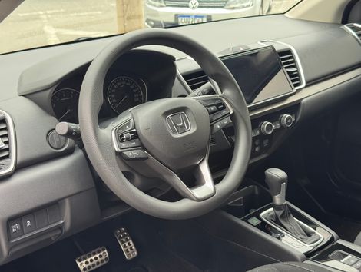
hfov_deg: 39.6
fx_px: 501
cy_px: 136
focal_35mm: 48
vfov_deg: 30.3
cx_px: 180
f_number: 1.78
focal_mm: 6.76
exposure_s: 1/60
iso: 160
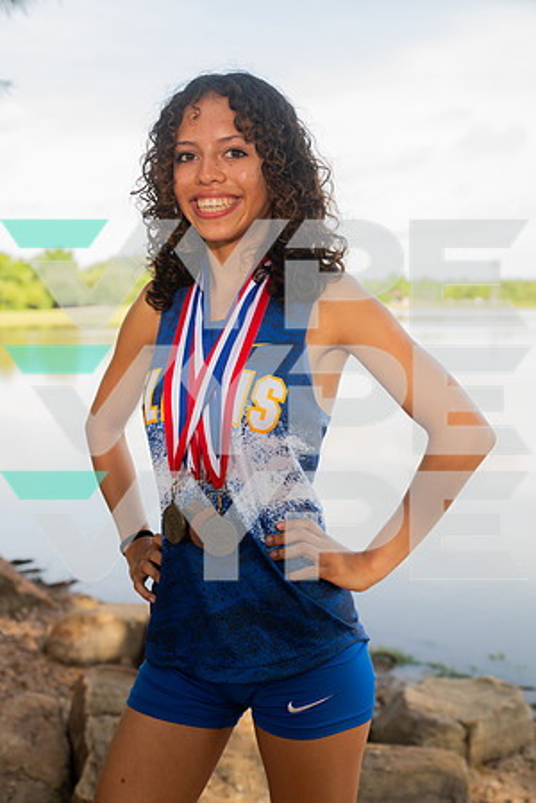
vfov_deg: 42.7
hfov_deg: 29.2
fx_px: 1027
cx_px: 268
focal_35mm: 46
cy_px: 402
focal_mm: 46
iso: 250
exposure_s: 1/400
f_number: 4.5
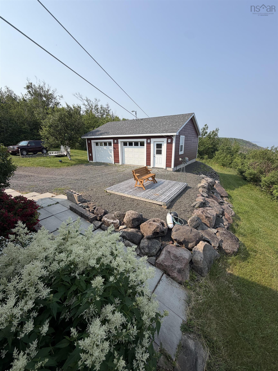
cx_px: 139
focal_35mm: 14
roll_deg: +0.4
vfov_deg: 102.1
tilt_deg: -15.5
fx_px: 150
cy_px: 186
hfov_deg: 85.7
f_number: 2.2
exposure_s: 1/809
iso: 20
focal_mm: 2.22
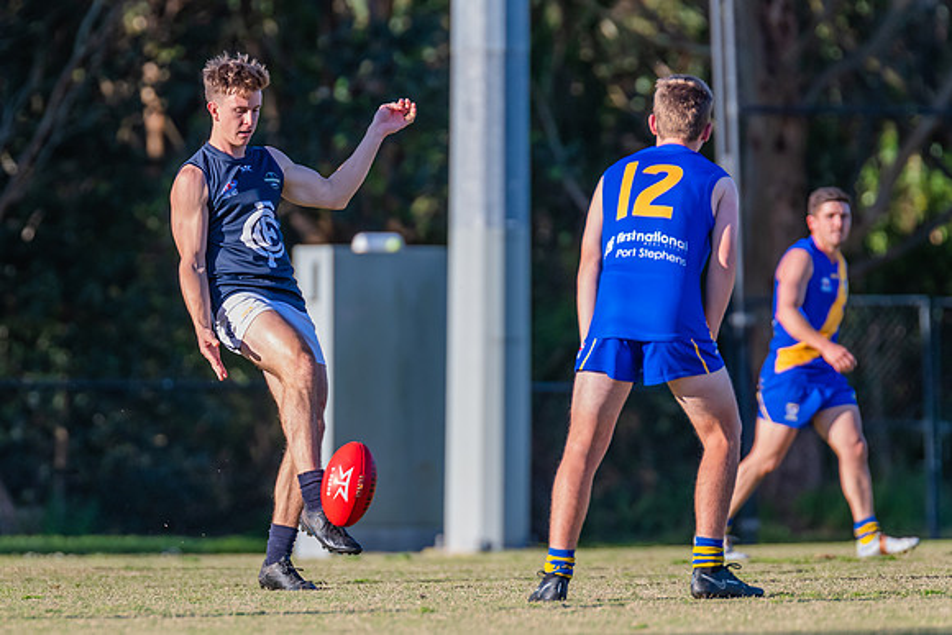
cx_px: 268
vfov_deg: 2.5
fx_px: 14758
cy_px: 242
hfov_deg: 3.7
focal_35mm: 558
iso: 800
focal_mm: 380
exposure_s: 1/2000
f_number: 5
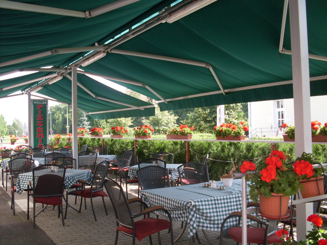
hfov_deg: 49.0
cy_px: 122
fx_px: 359
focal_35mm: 38
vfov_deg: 37.7
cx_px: 164
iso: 80
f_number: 2.8
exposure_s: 1/250
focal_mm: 6.3
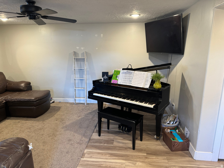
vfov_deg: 56.8
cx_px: 112
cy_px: 84
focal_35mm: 24
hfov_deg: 71.6
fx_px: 155
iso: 250
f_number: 1.78
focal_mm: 6.86
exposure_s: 1/60
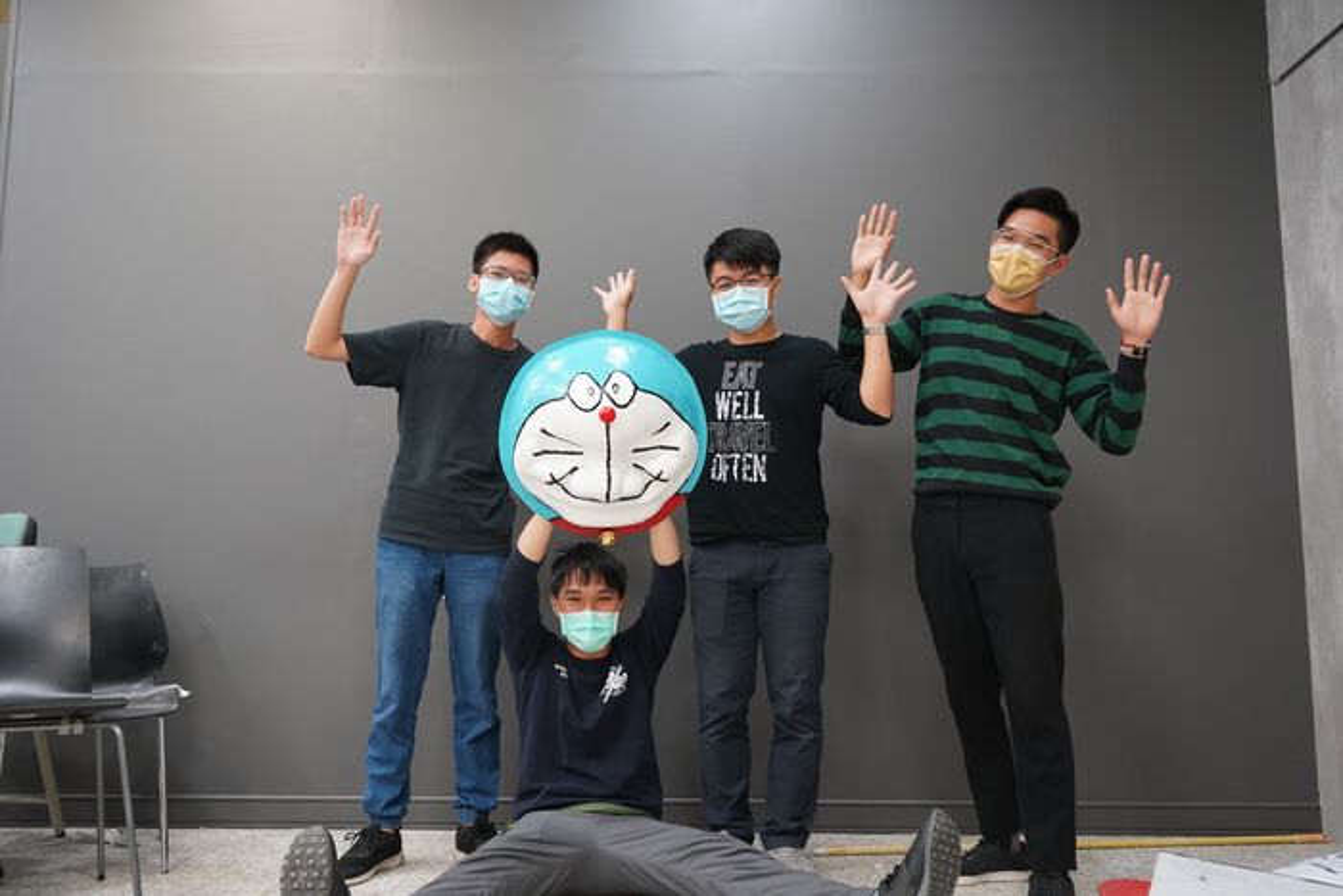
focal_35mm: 30
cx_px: 672
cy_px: 448
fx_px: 1119
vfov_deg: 43.6
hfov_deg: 61.9
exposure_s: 1/30
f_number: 5.6
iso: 1250
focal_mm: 30
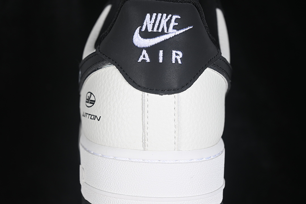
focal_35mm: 75
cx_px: 153
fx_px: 637
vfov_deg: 18.2
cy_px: 102
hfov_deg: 27.0
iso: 160
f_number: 7.1
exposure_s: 1/80
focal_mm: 50
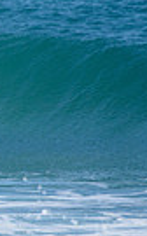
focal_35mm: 2194
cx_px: -289
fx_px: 14109
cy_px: 85
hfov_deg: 0.6
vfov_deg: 1.0
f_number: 5.6
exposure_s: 1/2000
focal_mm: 500
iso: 125
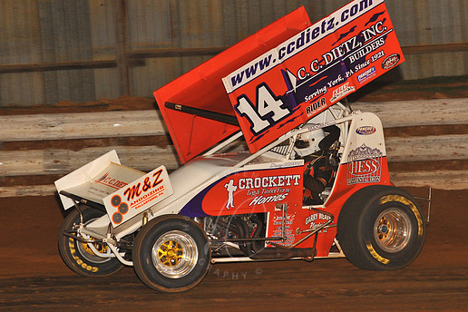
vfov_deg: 8.4
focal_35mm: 163
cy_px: 140
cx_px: 237
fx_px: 2119
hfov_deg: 12.6
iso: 1250
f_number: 6.3
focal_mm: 145
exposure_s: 1/320
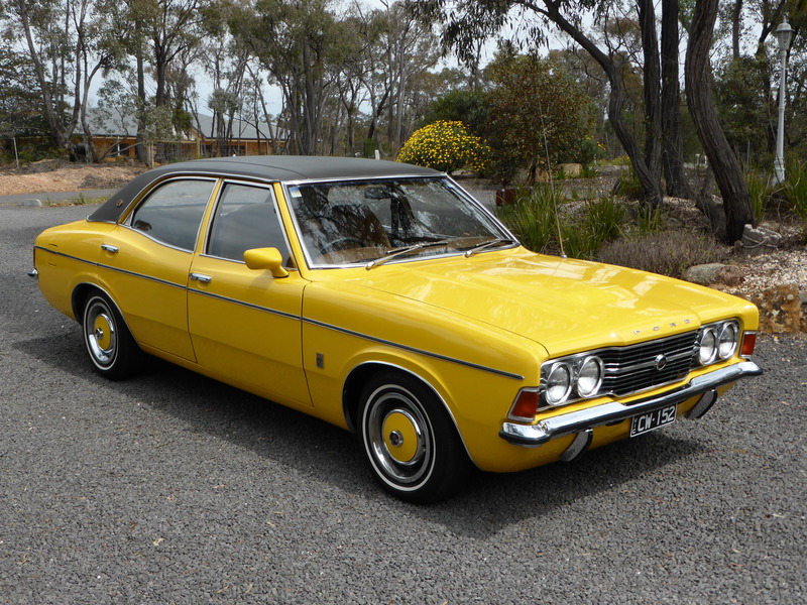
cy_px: 302
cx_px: 404
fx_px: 1002
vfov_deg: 33.6
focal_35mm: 43
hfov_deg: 43.9
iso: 100
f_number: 3.9
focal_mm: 7.4
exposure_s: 1/800
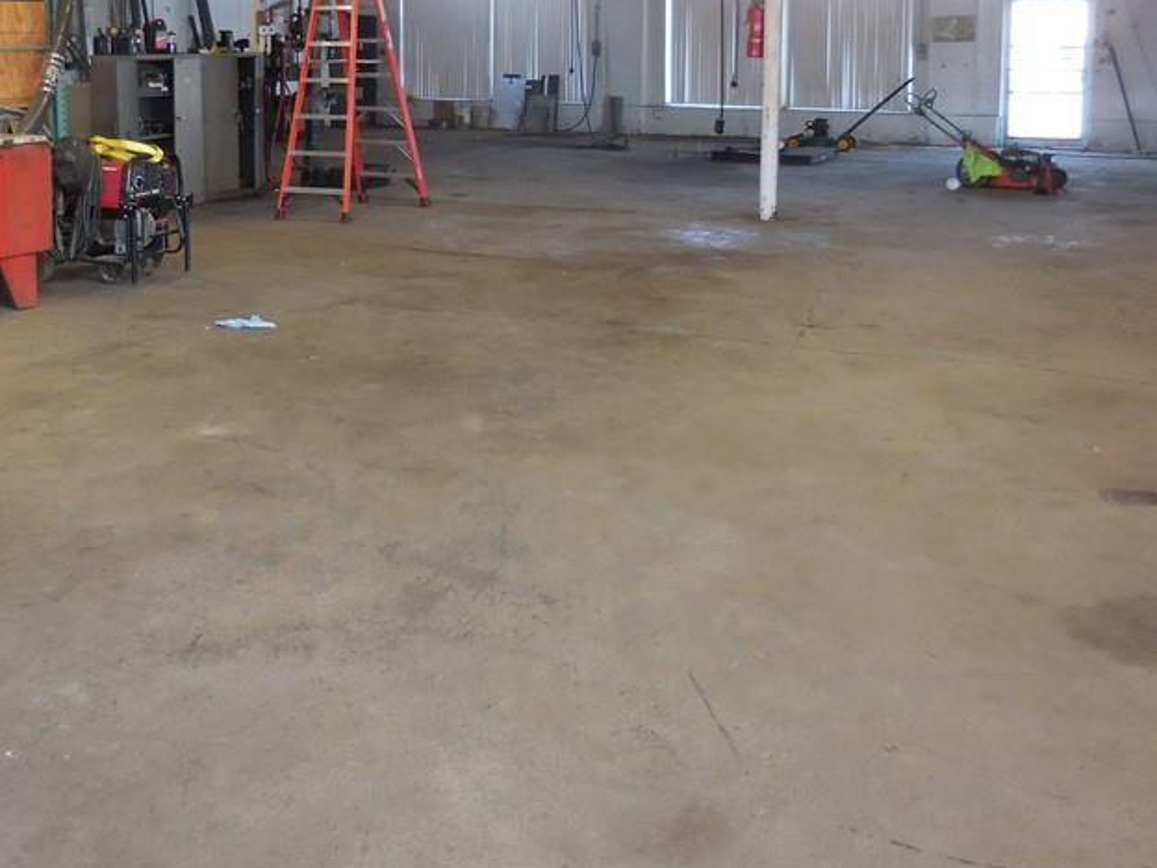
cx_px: 502
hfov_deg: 45.7
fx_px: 1370
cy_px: 161
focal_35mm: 41
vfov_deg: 34.0
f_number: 3.3
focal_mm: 4.5
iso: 250
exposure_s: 1/30
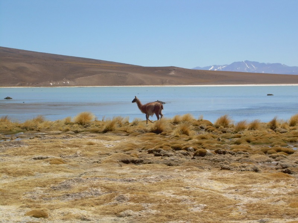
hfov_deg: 17.9
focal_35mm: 110
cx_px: 149
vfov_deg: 13.5
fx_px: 947
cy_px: 112
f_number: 8
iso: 50
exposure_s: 1/250
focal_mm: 18.9
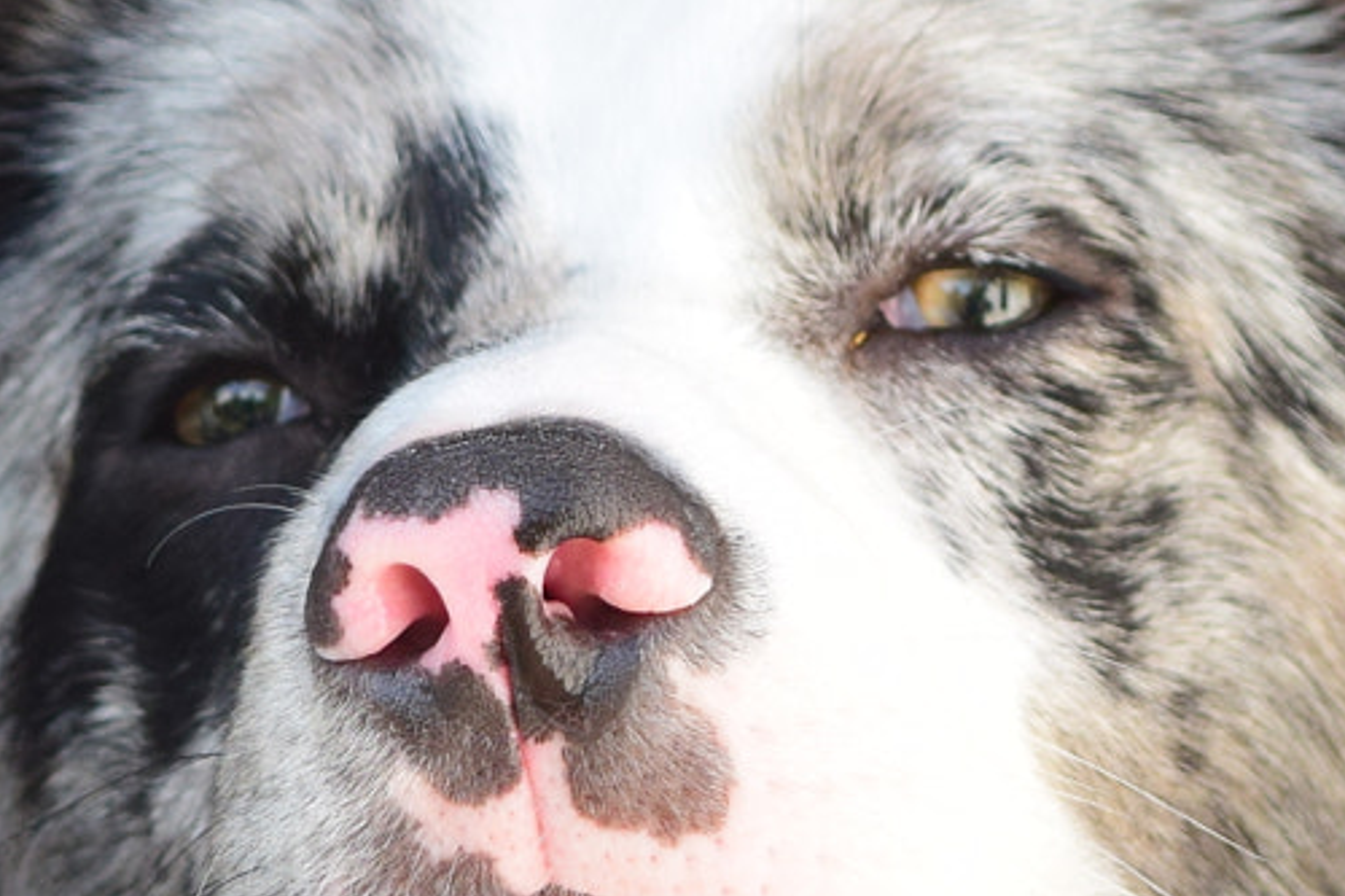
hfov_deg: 2.8
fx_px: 27562
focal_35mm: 738
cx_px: 557
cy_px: 435
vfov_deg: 1.9
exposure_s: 1/400
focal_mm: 120
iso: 400
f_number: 5.6
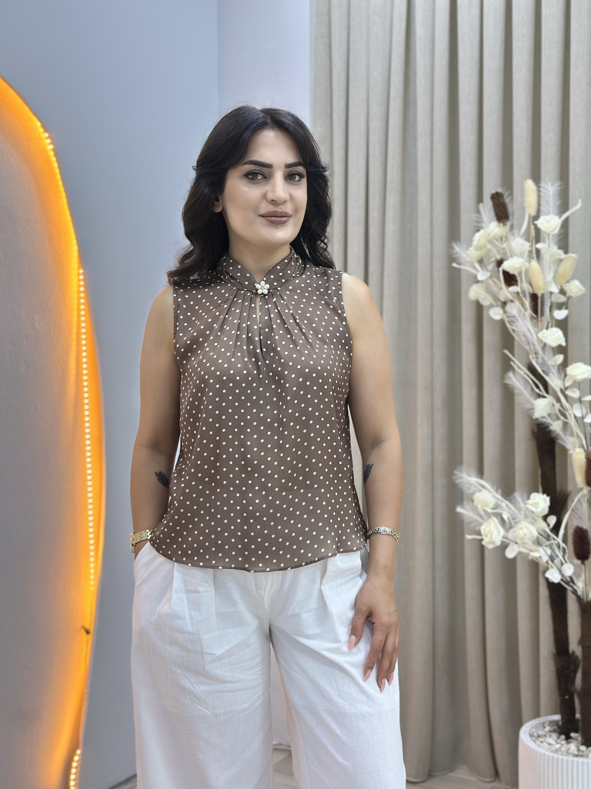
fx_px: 1093
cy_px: 394
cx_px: 296
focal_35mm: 48
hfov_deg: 30.3
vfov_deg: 39.7
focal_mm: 6.86
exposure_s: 1/182
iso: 80
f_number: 1.78
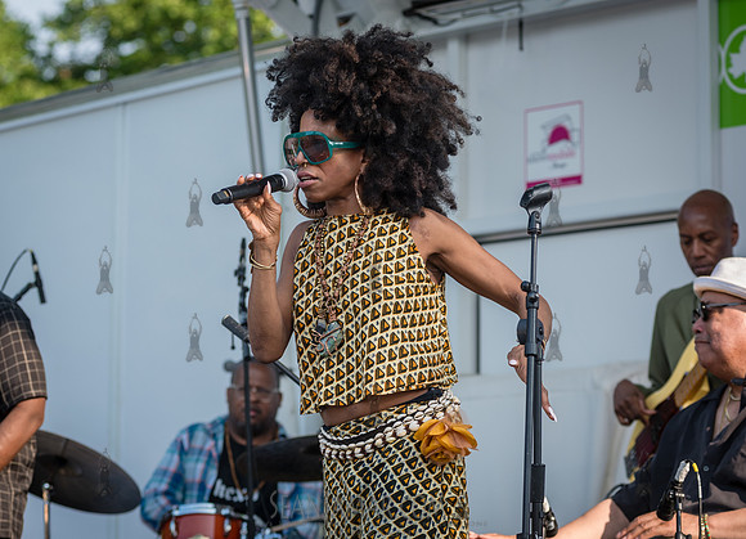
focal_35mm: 151
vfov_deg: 9.6
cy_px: 309
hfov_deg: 13.2
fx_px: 3215
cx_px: 361
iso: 200
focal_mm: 125
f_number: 4.5
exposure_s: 1/400
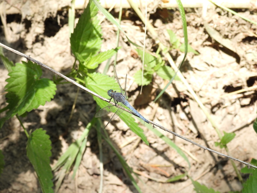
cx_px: 128
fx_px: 1374
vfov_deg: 8.0
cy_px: 96
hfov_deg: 10.7
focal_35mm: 185
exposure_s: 1/125
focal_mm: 33
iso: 100
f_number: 5
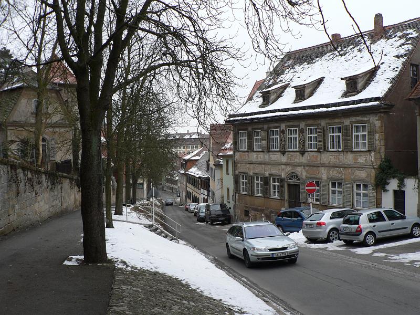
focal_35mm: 36
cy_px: 158
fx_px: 437
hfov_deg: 51.4
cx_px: 210
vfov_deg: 39.7
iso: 80
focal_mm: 6
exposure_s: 1/160
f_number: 4
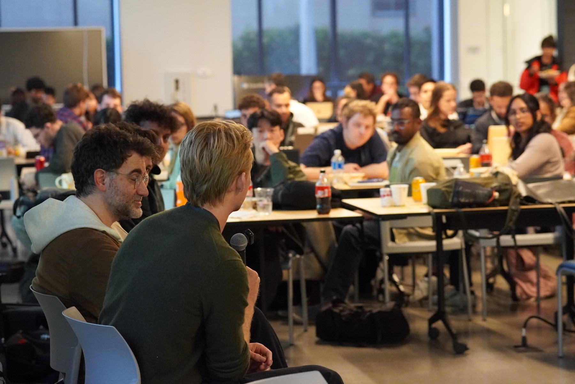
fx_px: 1797
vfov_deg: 12.2
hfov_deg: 18.2
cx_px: 288
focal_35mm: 112
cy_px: 192
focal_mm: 75
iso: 6400
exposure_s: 1/160
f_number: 4
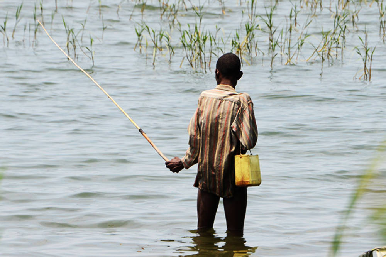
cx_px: 193
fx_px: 2465
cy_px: 128
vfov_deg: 6.0
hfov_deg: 9.0
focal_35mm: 230
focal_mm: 230
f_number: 6.3
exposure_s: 1/1250
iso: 320
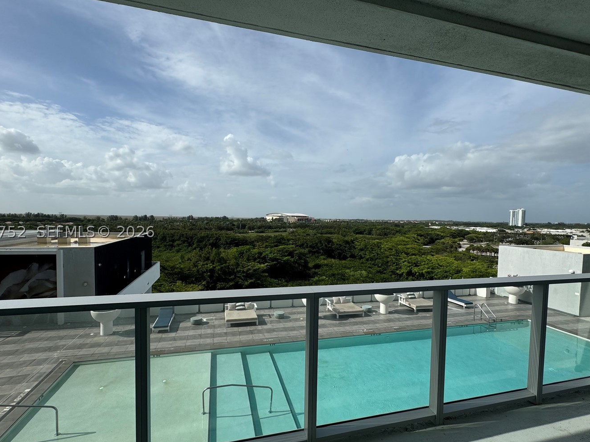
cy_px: 232
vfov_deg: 74.7
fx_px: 290
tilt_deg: -2.7
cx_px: 292
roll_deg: -0.8
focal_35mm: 17
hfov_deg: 91.0
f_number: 2.2
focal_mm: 2.22
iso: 50
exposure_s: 1/2985
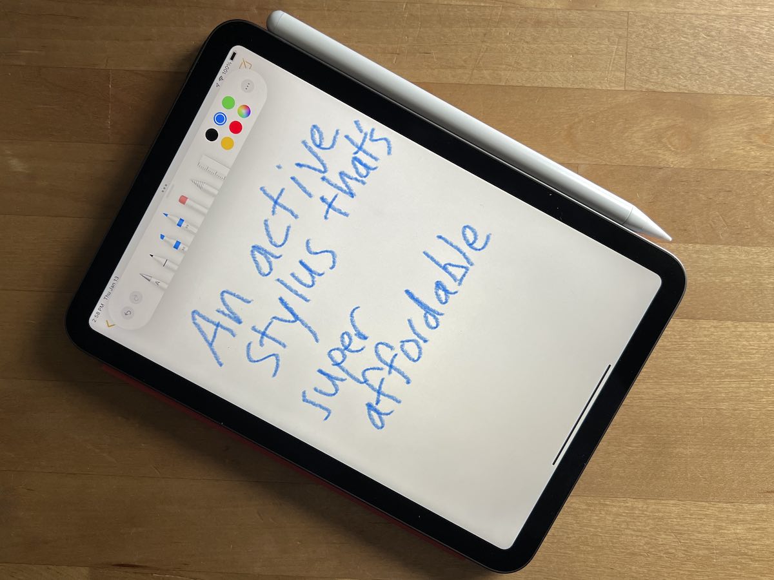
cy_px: 290
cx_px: 387
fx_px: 581
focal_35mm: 26
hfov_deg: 67.3
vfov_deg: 53.1
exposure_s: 1/121
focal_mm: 5.7
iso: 125
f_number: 1.5
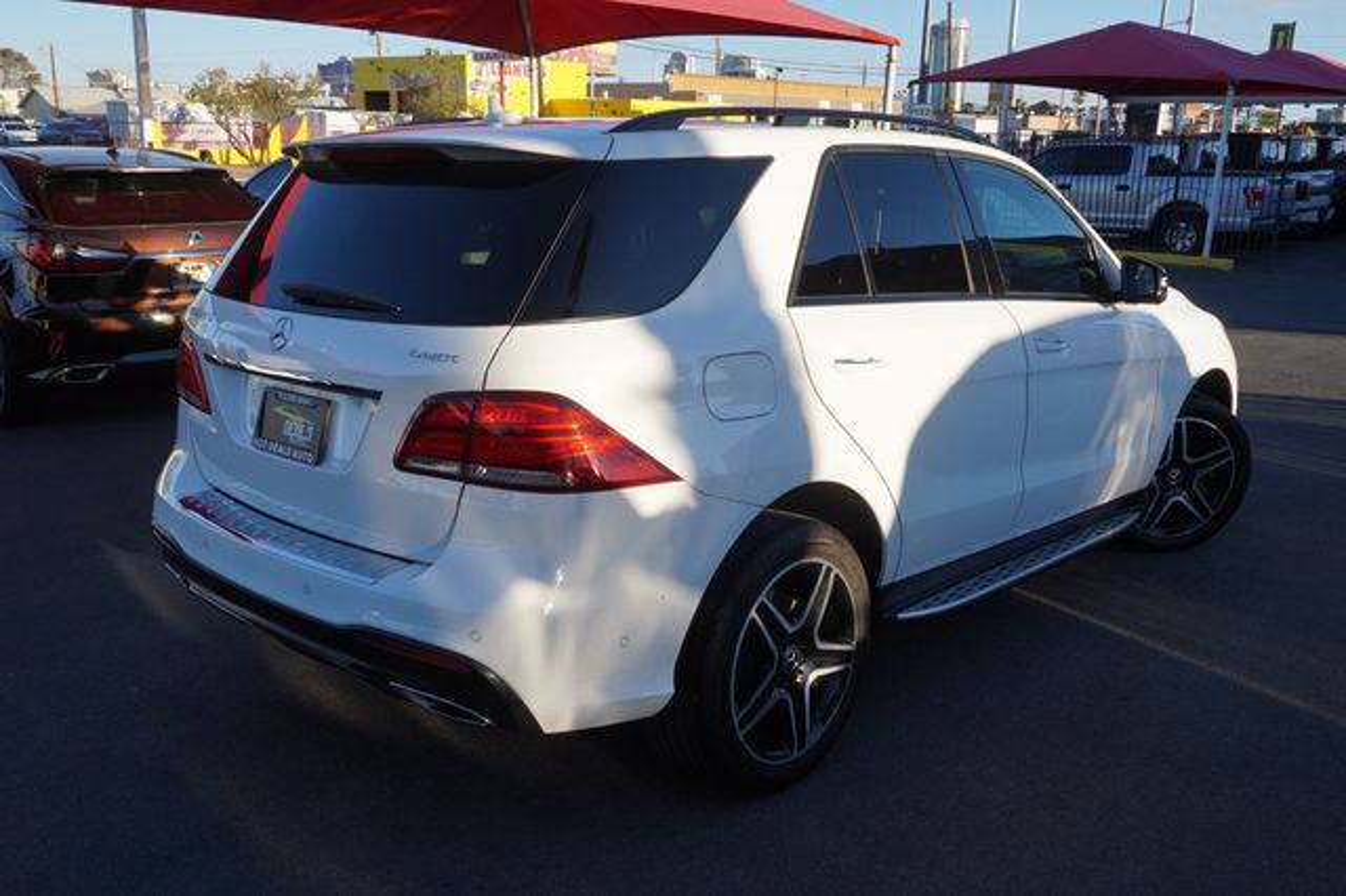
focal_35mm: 32
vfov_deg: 41.7
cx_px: 673
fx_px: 1177
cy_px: 448
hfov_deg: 59.5
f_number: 10
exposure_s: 1/125
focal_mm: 21
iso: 100
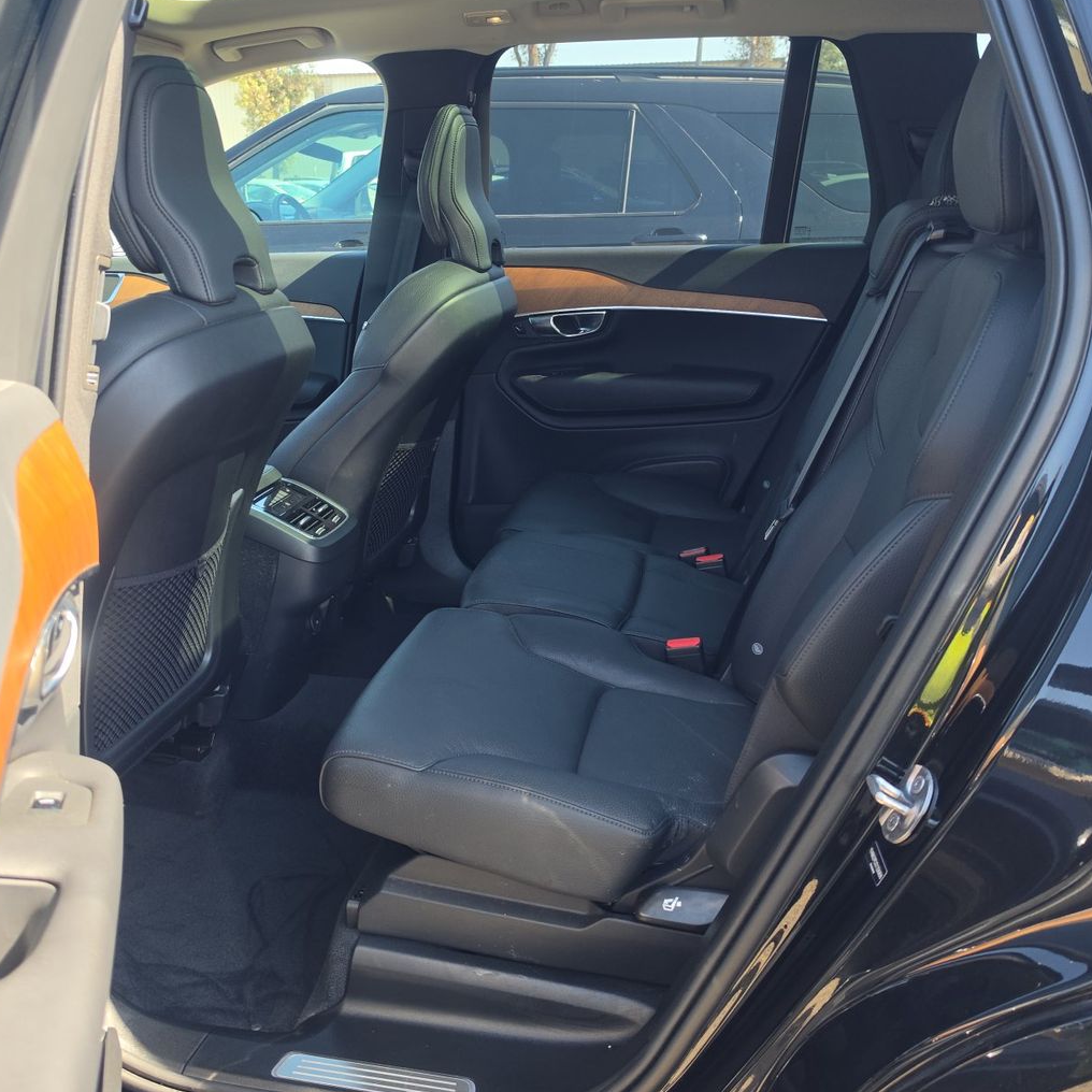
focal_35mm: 32
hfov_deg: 51.1
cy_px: 483
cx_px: 518
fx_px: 1142
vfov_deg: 51.0
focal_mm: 6.5
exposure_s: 1/119
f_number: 1.4
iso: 13
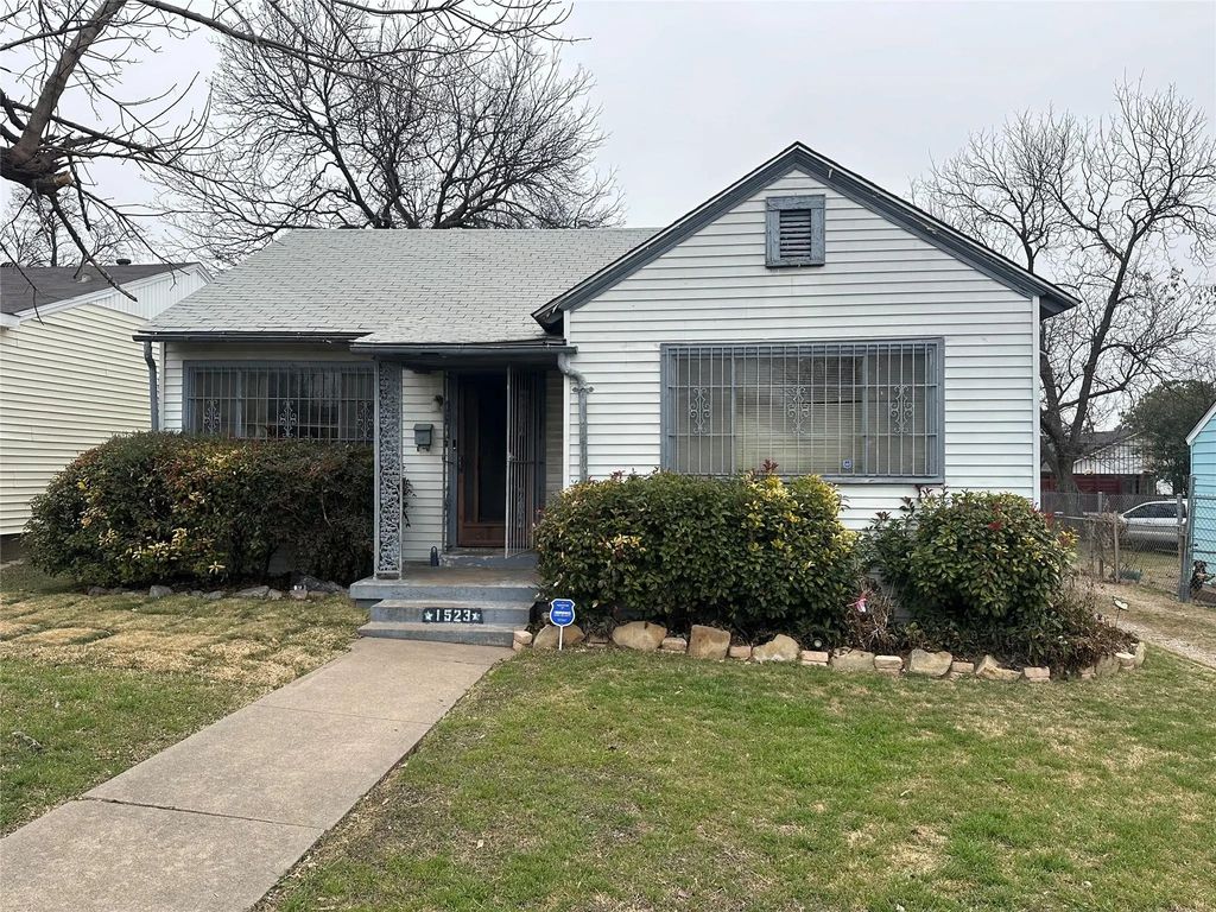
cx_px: 608
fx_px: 843
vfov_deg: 56.8
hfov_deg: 71.6
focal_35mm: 24
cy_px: 456
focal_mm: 6.86
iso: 80
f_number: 1.78
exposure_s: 1/872
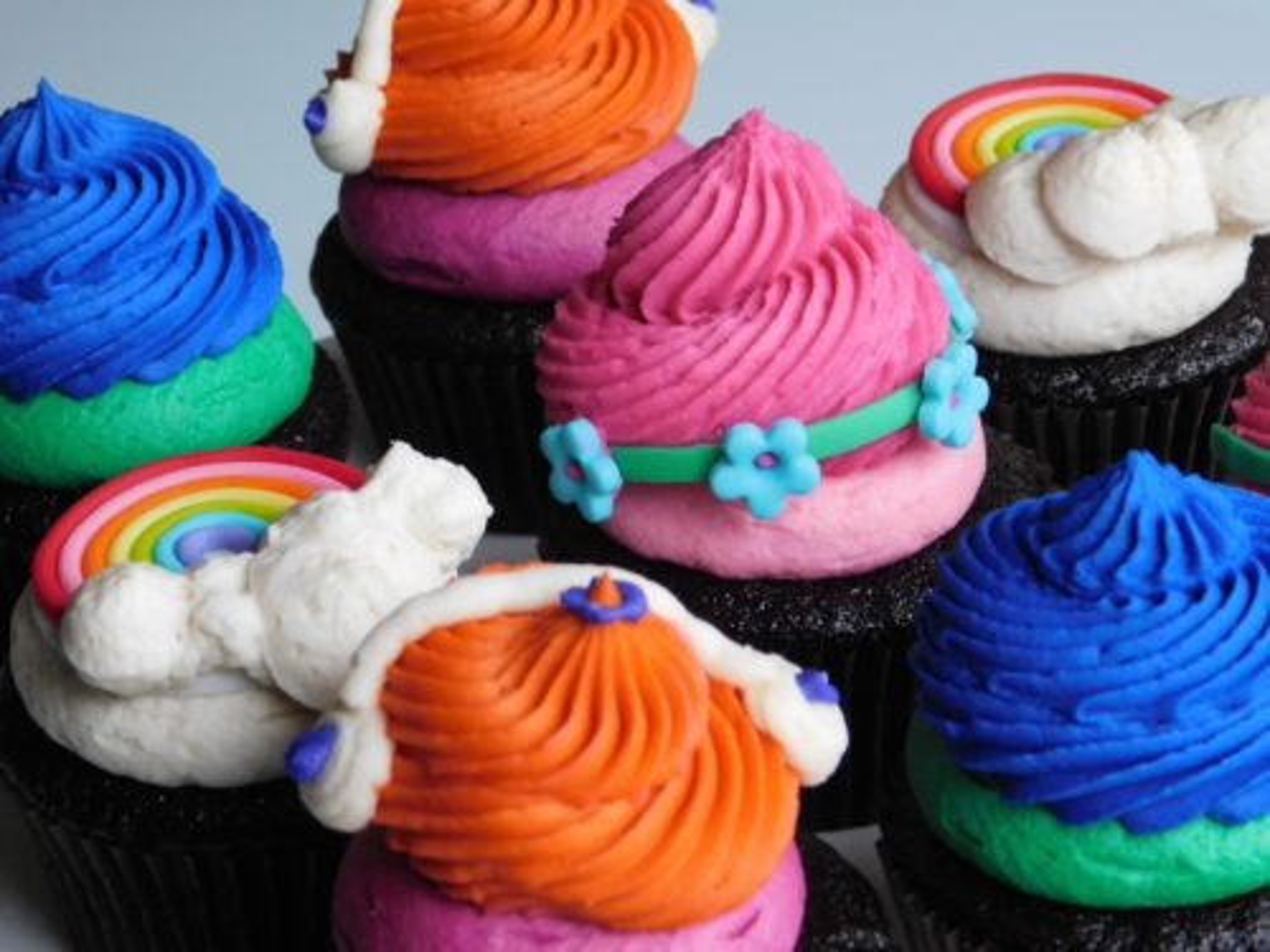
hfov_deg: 17.1
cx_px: 635
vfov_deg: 12.9
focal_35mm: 115
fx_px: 4219
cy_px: 476
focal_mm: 20.3
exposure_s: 1/30
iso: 640
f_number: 4.8
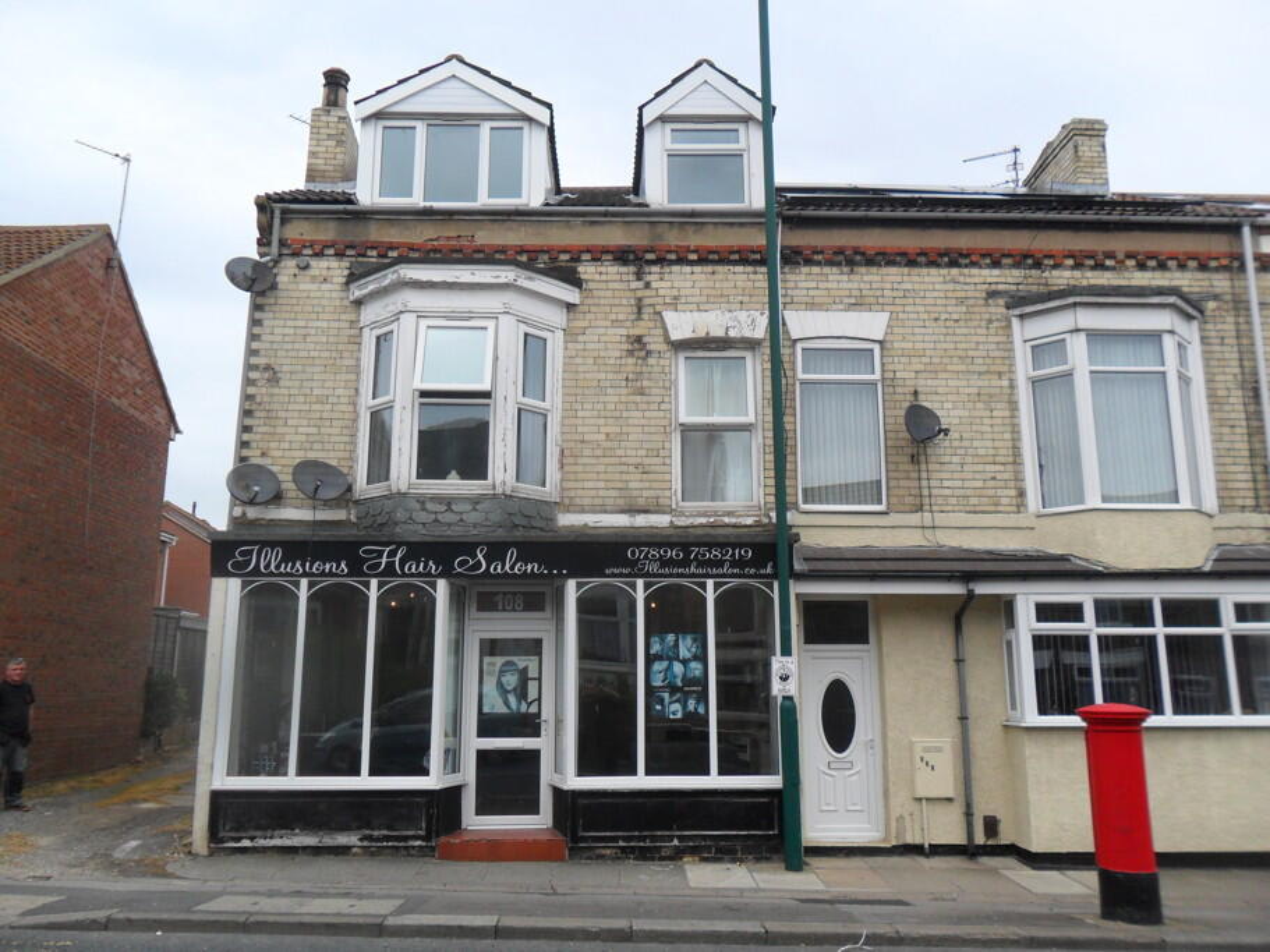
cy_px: 476
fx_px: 990
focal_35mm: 27
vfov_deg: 51.3
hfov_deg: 65.3
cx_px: 635
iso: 100
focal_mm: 4.9
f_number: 3.5
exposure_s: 1/1000
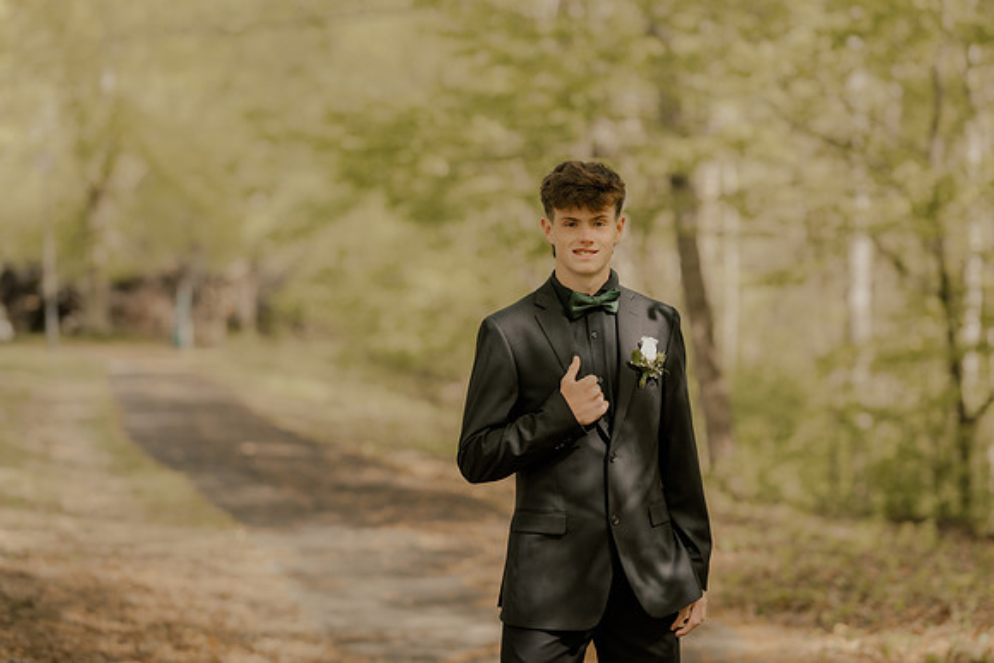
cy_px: 332
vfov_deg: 16.1
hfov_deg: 23.9
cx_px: 497
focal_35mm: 85
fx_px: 2347
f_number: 2
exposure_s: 1/320
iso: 100
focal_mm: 85
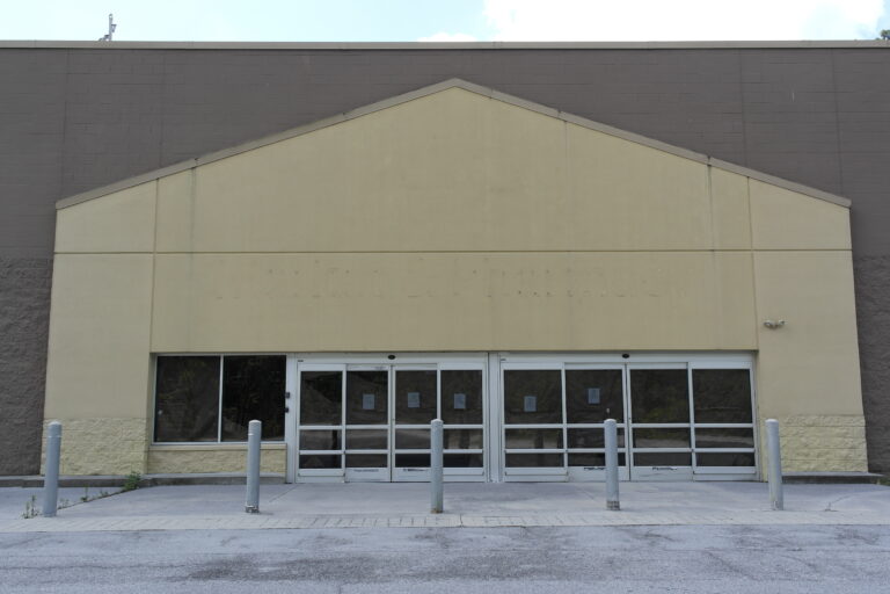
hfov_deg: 57.2
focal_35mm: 33
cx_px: 445
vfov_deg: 40.0
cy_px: 297
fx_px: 816
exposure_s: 1/200
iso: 100
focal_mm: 22
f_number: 5.6
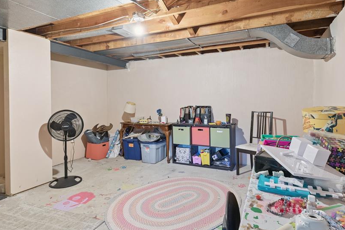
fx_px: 182
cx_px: 185
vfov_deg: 64.3
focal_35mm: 19
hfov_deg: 86.8
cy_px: 100
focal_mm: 10
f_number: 8
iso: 400
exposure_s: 1/2.5
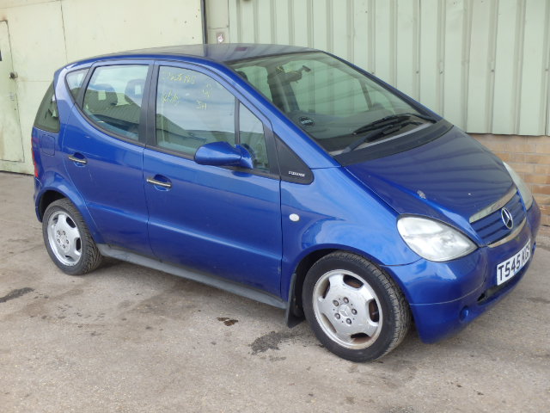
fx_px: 636
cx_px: 275
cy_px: 206
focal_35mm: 40
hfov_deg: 46.8
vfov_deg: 36.0
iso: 125
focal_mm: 7.3
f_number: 4.7
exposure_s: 1/100
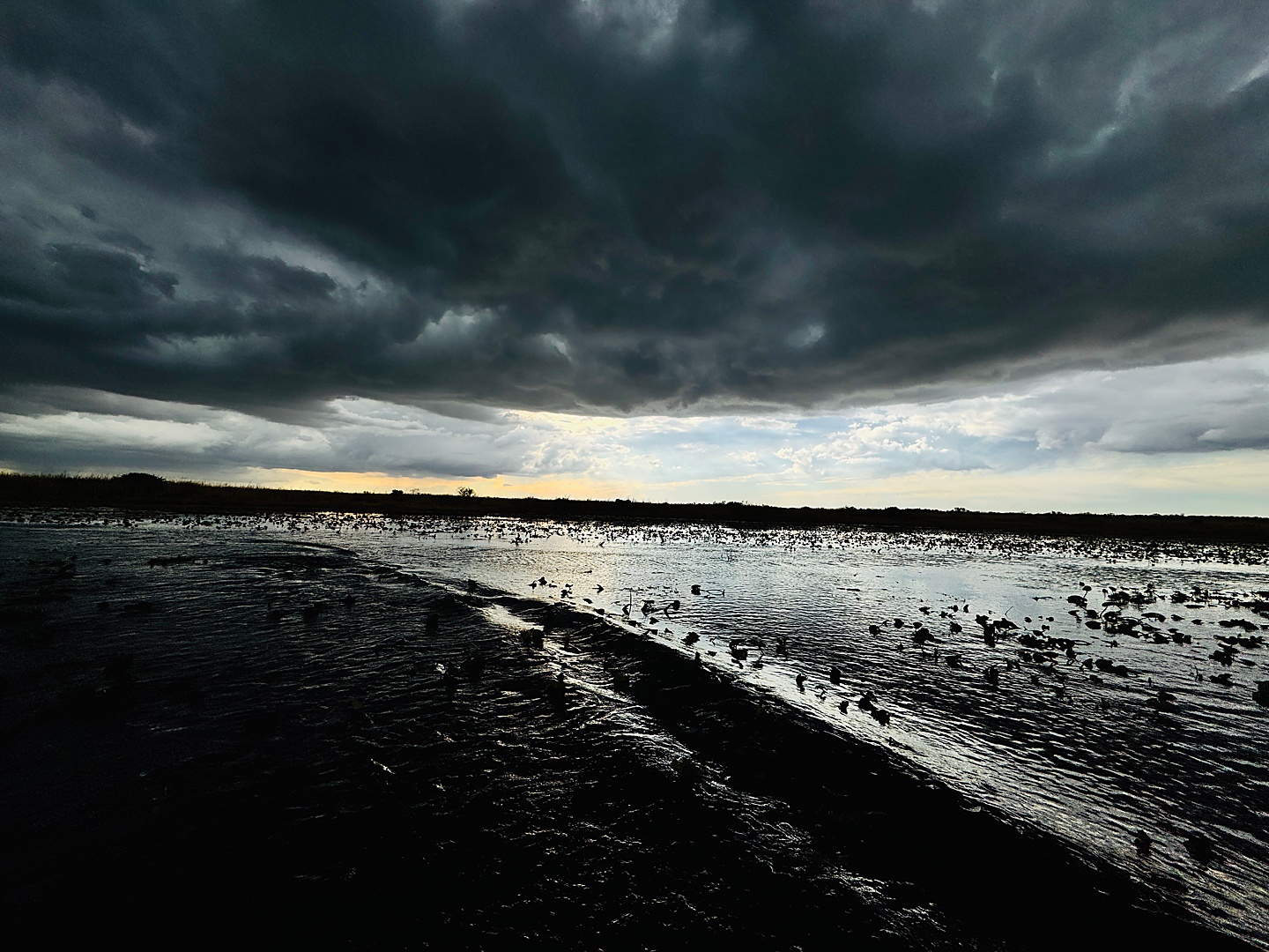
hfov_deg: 102.1
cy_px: 476
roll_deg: -1.6
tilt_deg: +5.0
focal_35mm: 14
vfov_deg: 85.7
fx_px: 513
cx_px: 634
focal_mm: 2.22
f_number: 2.2
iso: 50
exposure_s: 1/2985
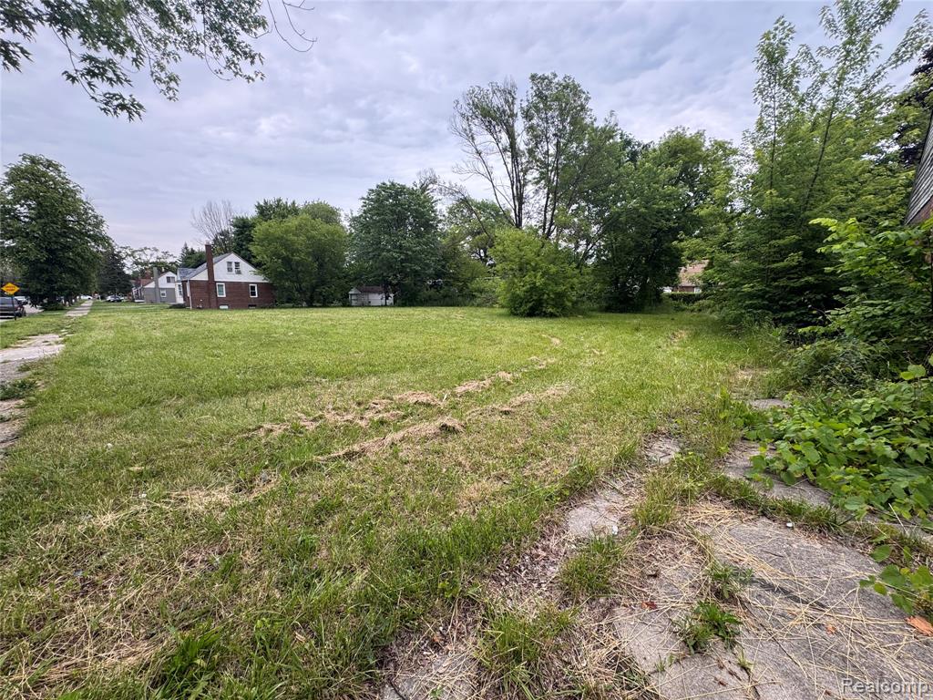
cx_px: 466
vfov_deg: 85.7
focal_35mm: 14
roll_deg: -0.2
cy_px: 350
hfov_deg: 102.1
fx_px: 377
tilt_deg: -8.8
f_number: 2.2
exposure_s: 1/102
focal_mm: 2.22
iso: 40
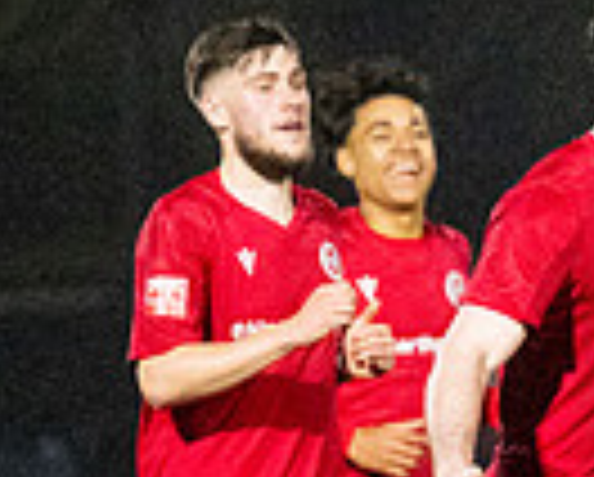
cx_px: 998
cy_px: 434
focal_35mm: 805
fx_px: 14173
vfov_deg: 1.9
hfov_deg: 2.4
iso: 8000
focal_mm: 150
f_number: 2.8
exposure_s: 1/1000
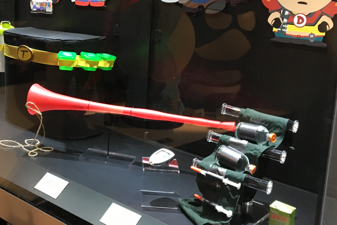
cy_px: 66
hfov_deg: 38.2
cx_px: 98
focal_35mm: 51
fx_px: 477
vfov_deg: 26.3
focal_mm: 4.15
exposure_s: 1/24
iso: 200
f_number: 2.2
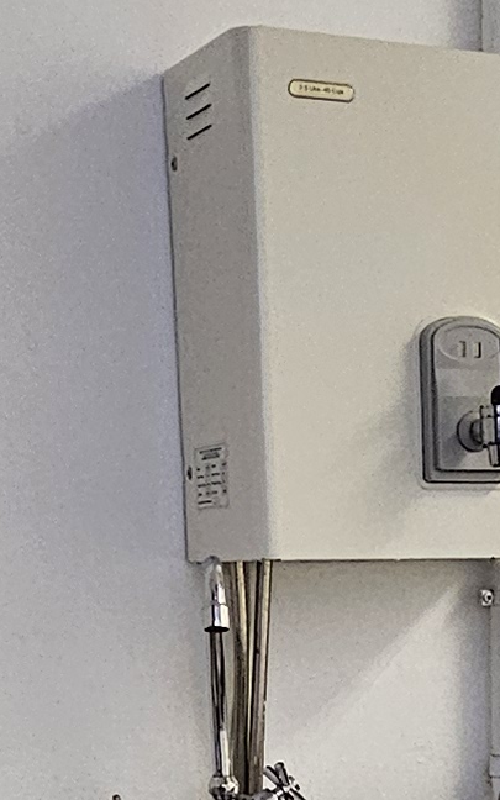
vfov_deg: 22.5
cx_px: 564
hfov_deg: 14.9
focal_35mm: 85
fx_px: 1853
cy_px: 959
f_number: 2.2
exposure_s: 1/70.8
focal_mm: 2.2
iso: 250
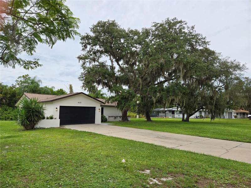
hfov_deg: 73.9
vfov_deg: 58.9
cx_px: 126
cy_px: 94
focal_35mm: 23
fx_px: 167
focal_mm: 5.4
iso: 25
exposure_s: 1/1422
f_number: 1.8
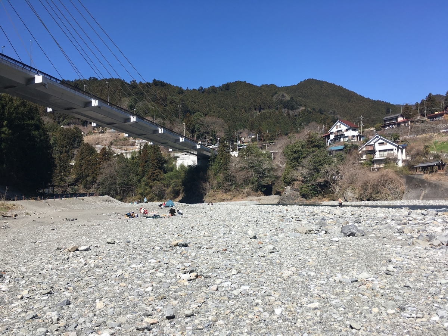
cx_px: 224
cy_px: 168
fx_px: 375
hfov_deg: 61.7
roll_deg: +3.2
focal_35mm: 29
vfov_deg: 48.2
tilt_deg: +4.4
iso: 25
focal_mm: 4.15
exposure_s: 1/1508
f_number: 2.2
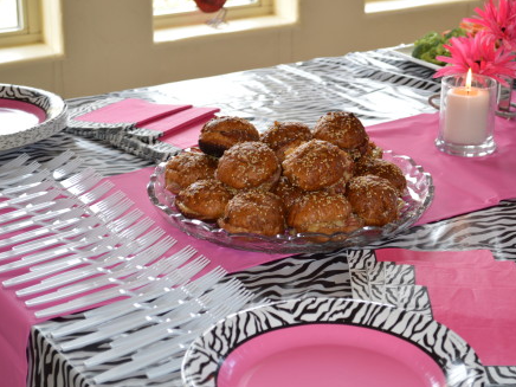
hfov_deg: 25.6
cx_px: 294
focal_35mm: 76
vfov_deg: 19.4
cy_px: 193
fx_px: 1133
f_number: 5.3
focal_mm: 46
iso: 400
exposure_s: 1/60
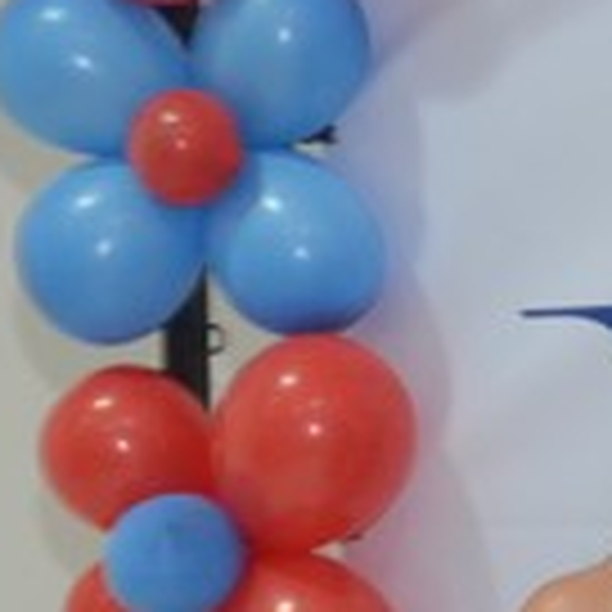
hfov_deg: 7.8
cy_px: 648
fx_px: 4380
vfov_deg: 7.9
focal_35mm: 219
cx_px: 999
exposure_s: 1/80
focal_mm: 52
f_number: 5
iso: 1600
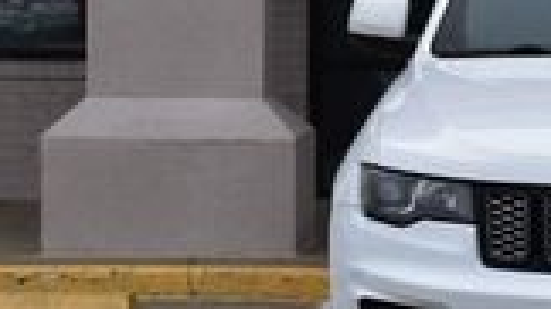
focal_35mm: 186
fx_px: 2717
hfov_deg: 11.3
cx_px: 677
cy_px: 65
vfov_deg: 6.5
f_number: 11
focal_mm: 30
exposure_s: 1/500
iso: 320
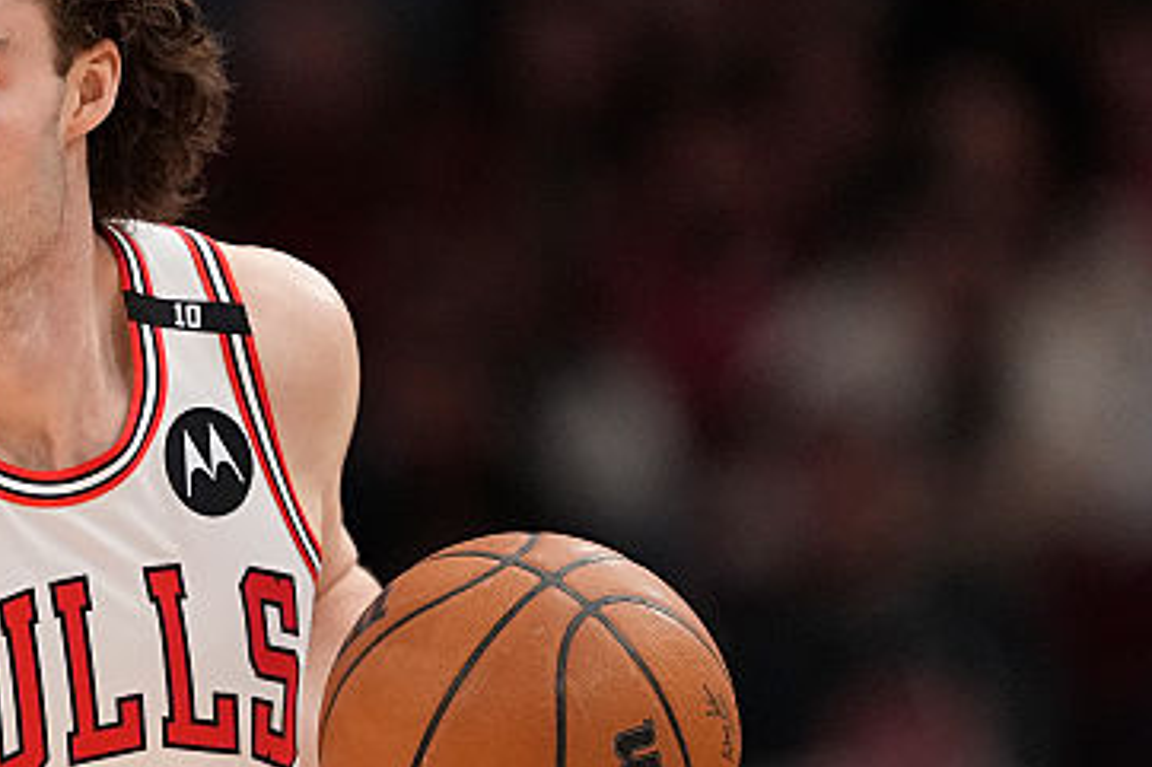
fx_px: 36238
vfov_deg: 1.2
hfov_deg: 1.8
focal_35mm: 1133
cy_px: 609
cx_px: -274
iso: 4000
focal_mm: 400
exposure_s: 1/2000
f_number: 3.2
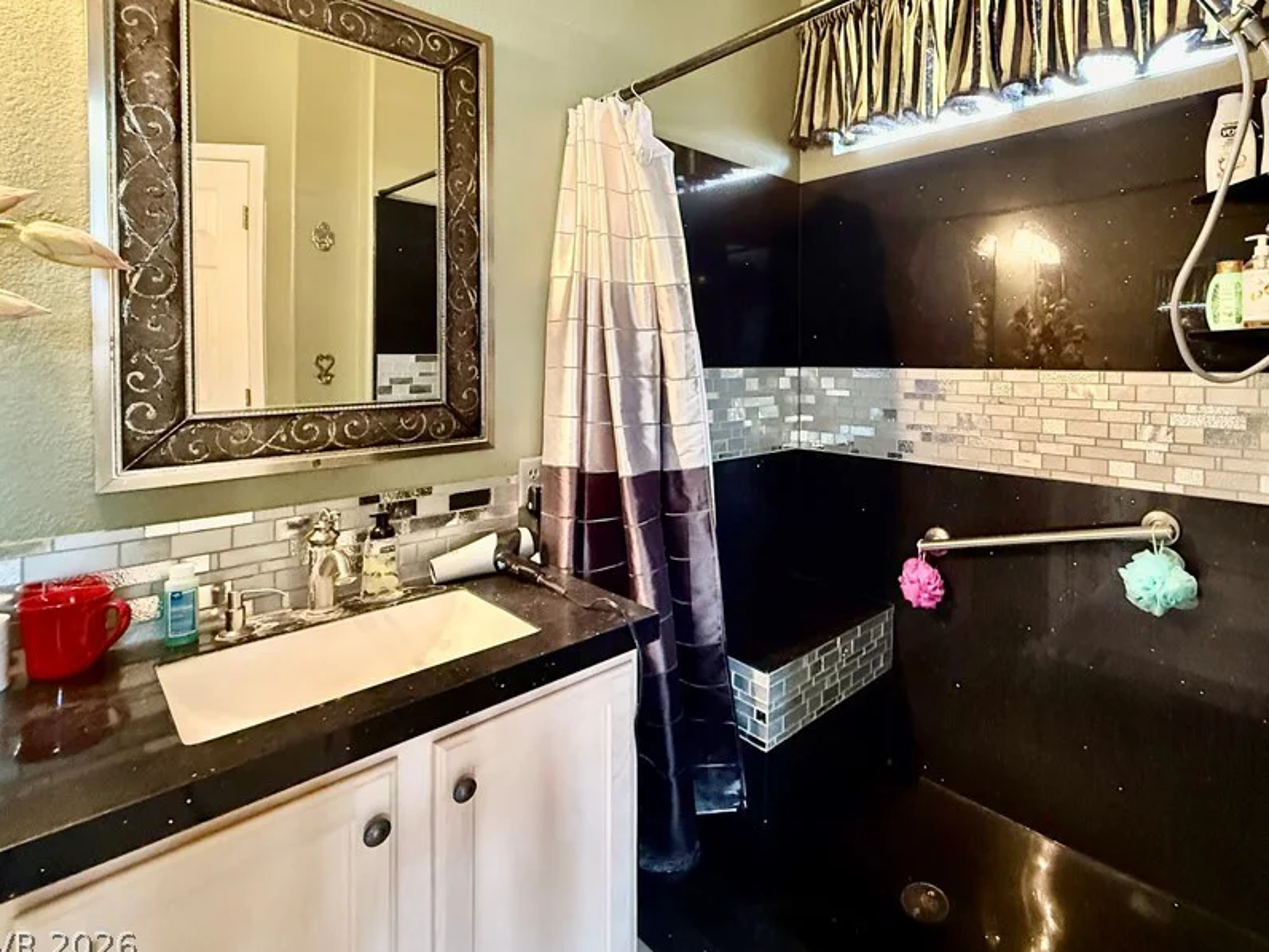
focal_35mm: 18
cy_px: 359
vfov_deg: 70.5
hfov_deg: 86.3
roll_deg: -0.3
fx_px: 660
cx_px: 778
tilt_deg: +0.9
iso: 1000
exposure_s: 1/40
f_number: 2.2
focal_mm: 2.22
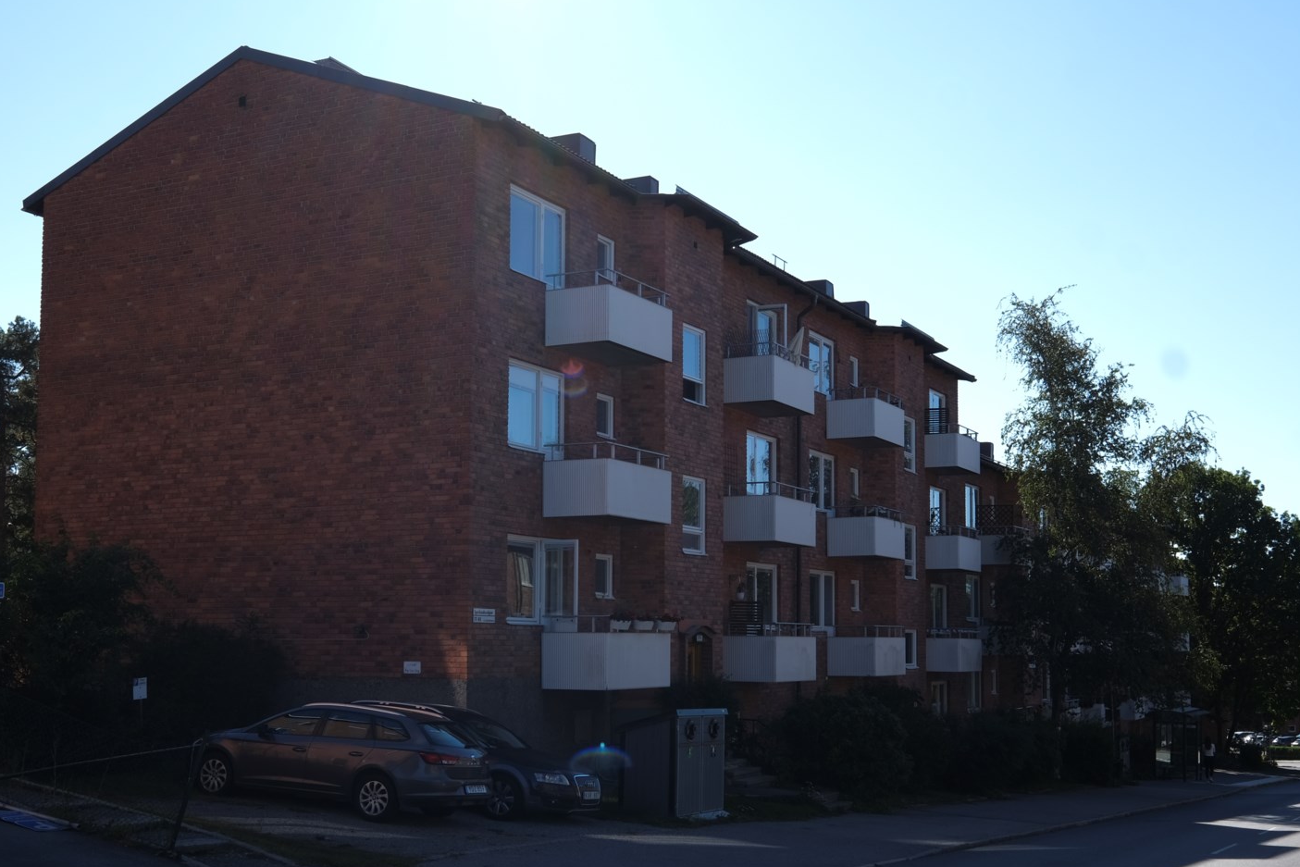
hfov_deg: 47.3
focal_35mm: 41
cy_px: 536
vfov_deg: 32.5
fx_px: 1481
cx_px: 588
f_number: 9
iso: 80
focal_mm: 20
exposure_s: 1/125
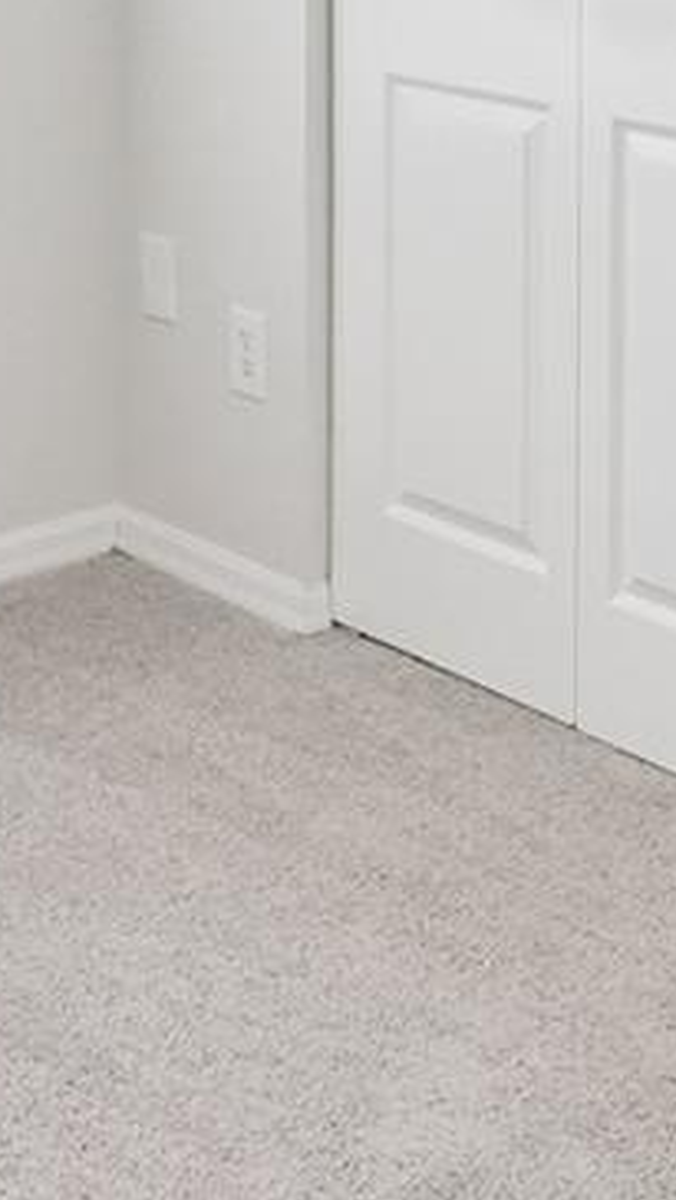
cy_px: -307
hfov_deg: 17.3
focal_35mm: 69
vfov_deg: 26.5
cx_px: 112
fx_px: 2197
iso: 500
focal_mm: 10
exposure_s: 1/30
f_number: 8
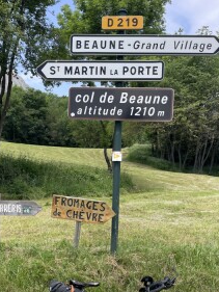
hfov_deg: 38.7
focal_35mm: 37
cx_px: 102
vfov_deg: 48.8
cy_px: 207
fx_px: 312
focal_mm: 4.2
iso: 32
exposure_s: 1/1125
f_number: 1.6
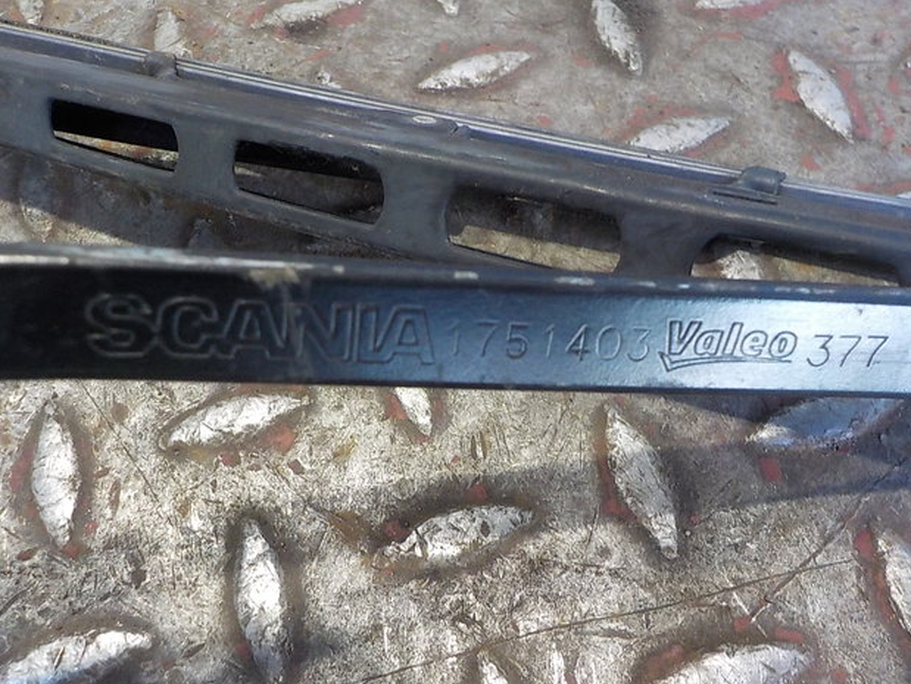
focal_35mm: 31
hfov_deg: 58.3
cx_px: 447
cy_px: 340
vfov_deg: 45.5
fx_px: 816
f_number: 3.3
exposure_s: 1/30
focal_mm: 4.1
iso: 400
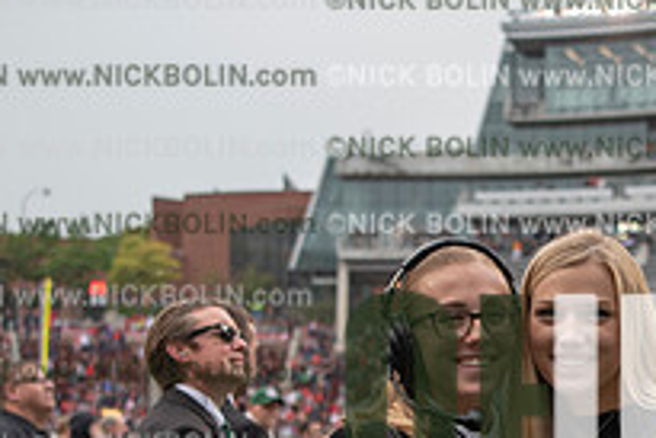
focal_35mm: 99
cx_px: 570
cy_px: 446
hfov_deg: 20.3
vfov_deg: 13.6
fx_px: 1805
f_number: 2.8
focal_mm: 35
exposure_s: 1/1000
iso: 250
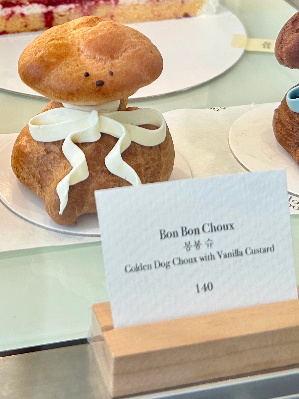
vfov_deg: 28.4
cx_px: 40
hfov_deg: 21.5
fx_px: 772
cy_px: 86
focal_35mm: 67
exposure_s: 1/149
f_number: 1.5
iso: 32
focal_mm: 5.7
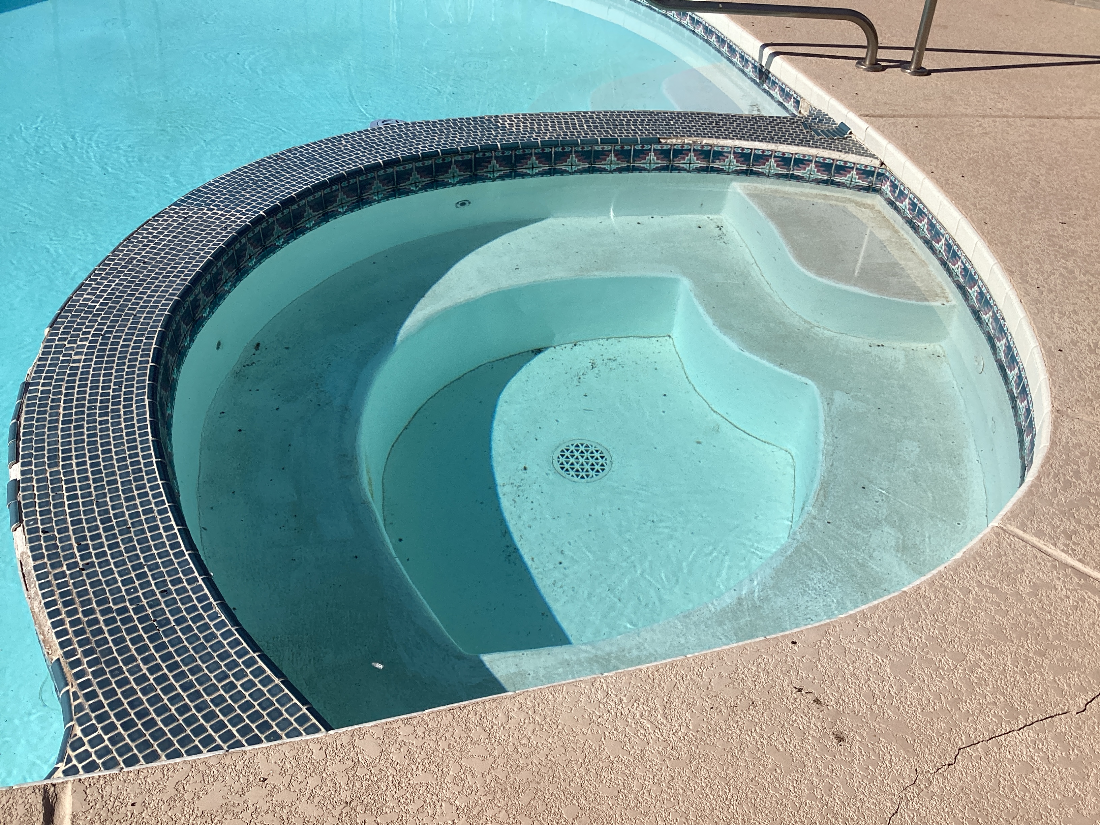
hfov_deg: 58.4
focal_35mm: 31
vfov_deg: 45.4
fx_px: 985
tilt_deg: -37.2
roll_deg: -3.7
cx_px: 550
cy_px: 412
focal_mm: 3.3
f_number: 2.4
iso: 25
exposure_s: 1/3021
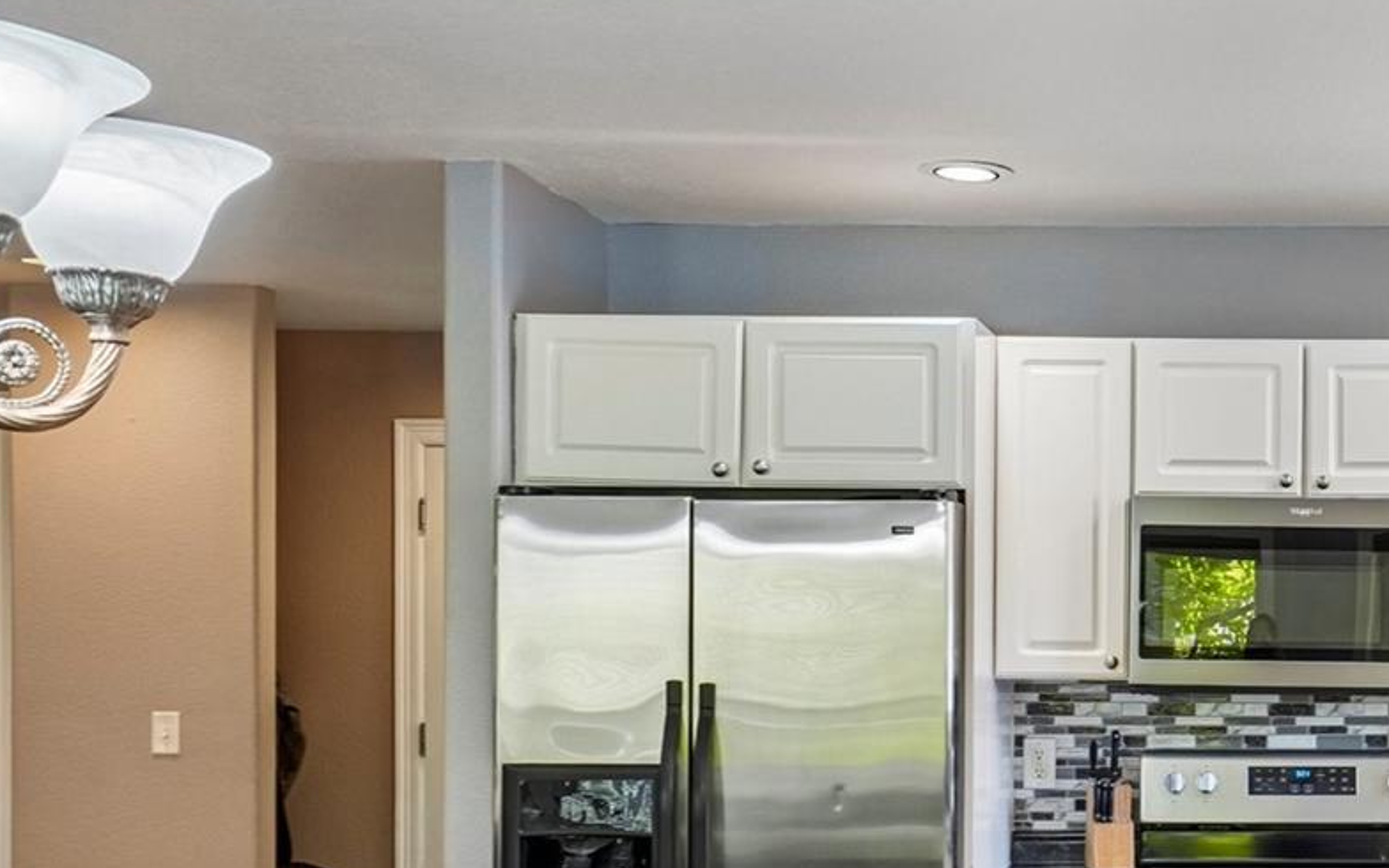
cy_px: 641
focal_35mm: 53
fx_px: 2008
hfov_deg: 35.4
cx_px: 1311
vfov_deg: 24.2
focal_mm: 17
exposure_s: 1/15
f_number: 8
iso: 400
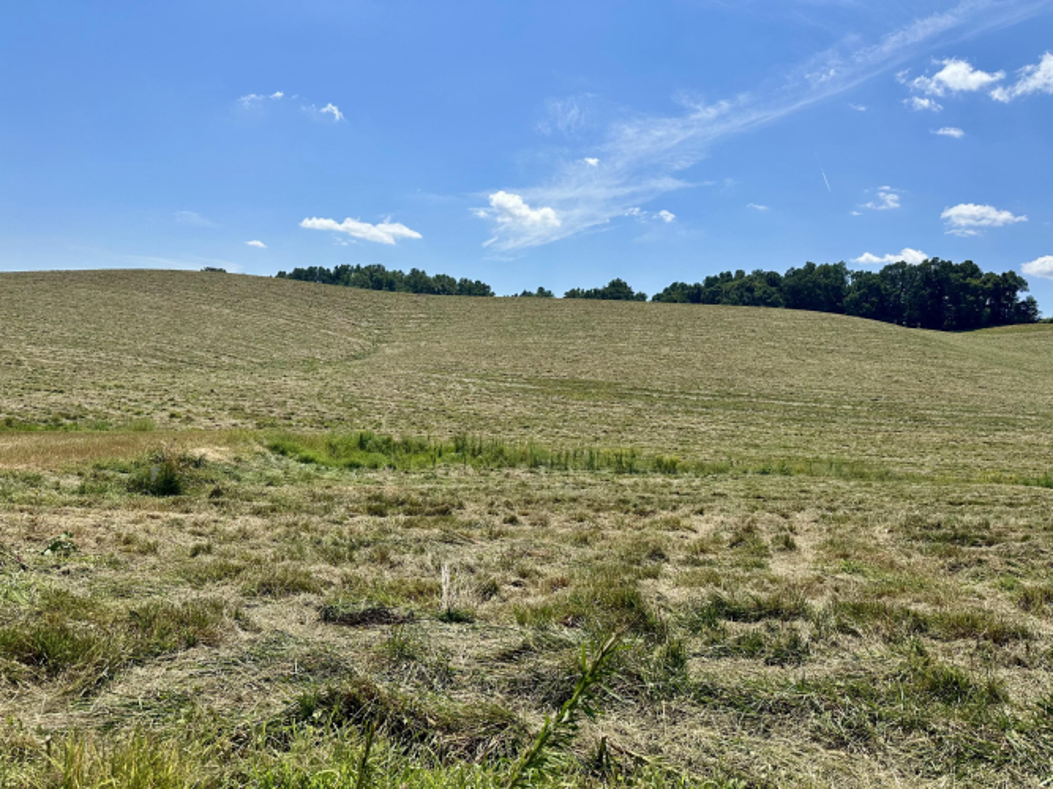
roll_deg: -4.0
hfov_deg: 71.6
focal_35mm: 24
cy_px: 394
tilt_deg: -1.4
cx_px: 526
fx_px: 730
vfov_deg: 56.8
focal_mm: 6.86
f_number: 1.78
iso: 80
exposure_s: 1/6623
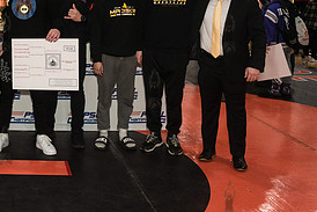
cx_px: 5
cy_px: 32
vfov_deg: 24.1
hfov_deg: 33.4
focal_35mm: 55
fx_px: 485
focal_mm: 26
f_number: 5
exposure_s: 1/160
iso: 4000
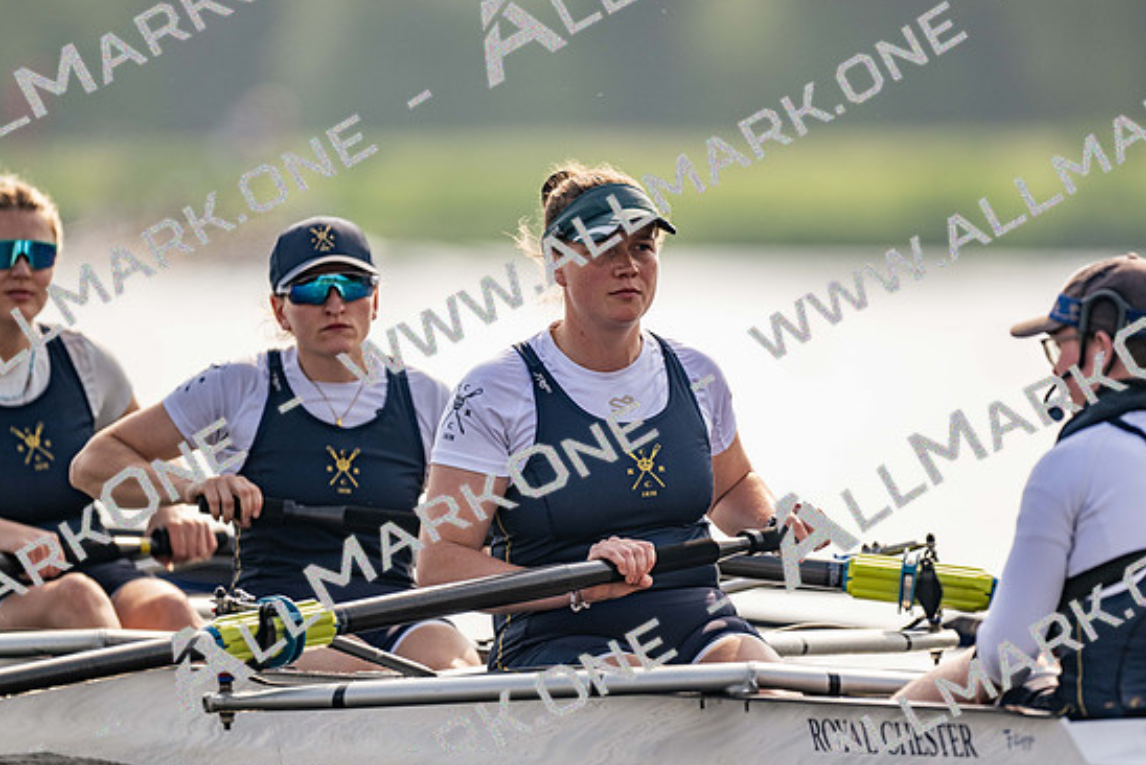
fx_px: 20224
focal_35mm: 635
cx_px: 596
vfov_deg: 2.2
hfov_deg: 3.2
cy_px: 394
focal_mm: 600
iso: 220
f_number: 4
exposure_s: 1/2500
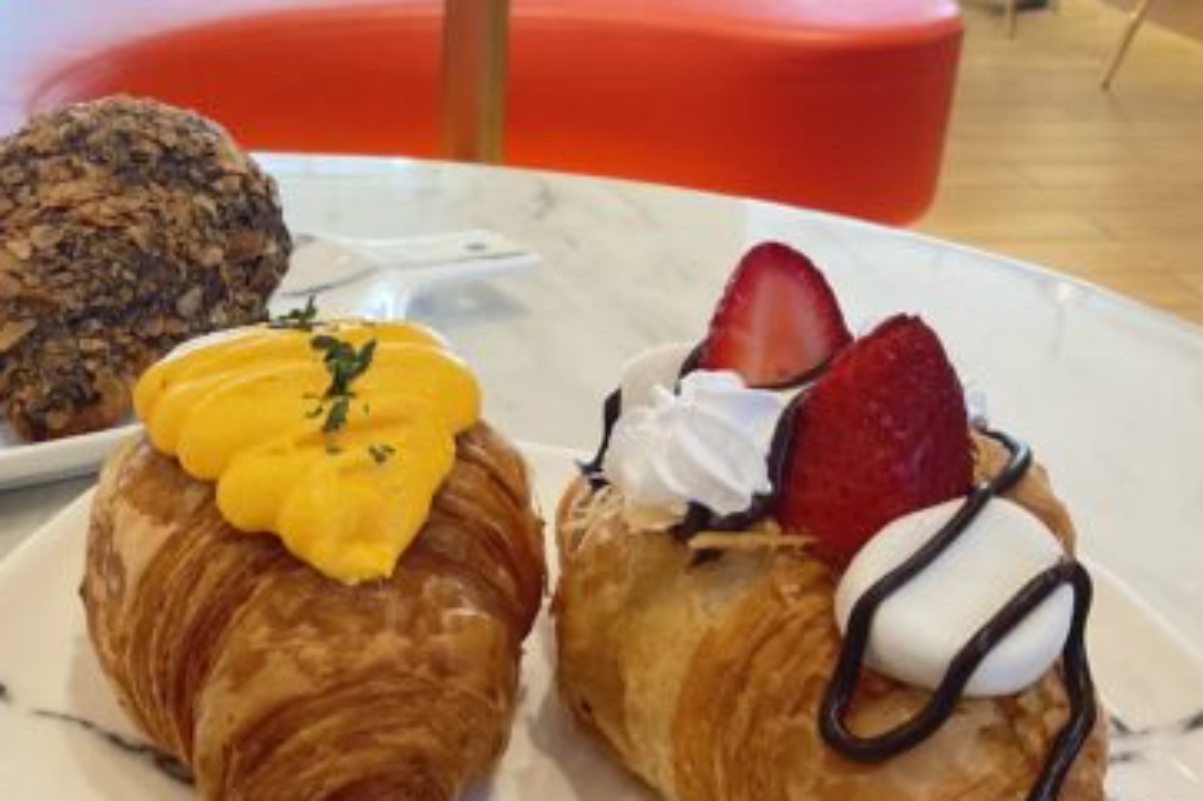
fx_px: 1670
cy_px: 445
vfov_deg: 27.0
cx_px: 312
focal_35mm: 50
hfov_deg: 38.7
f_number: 1.8
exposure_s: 1/50
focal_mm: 3
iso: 100
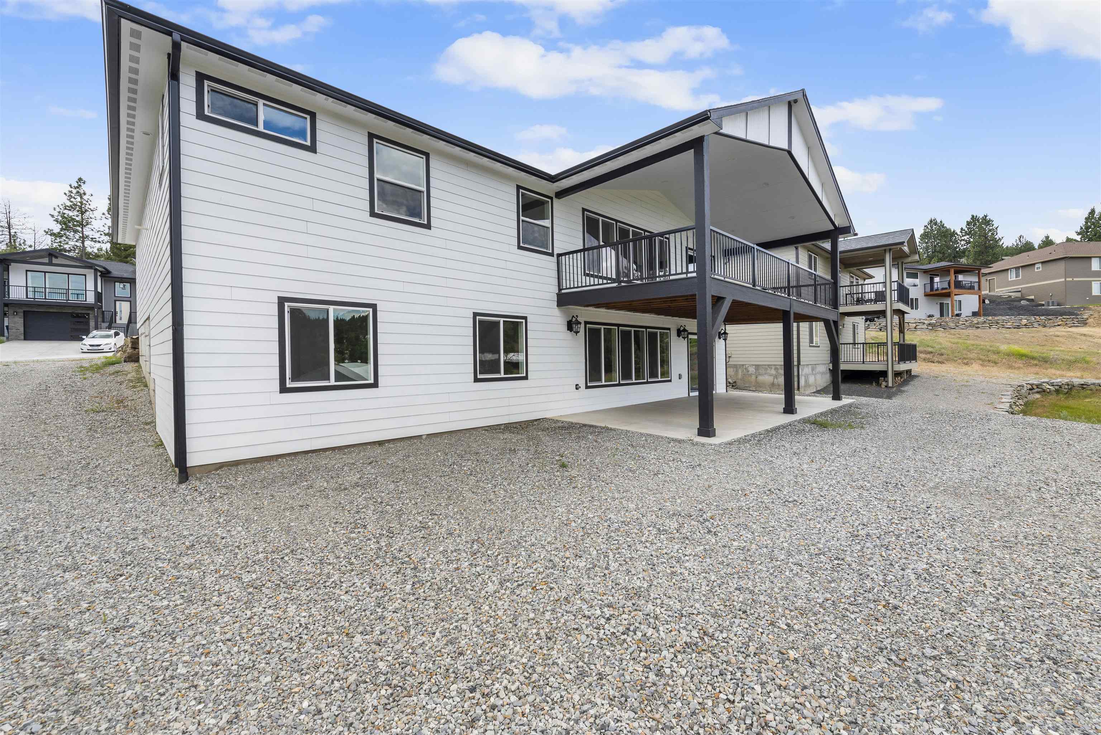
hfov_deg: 100.4
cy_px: 368
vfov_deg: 77.4
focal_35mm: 15
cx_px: 550
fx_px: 459
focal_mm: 15
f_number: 8
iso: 320
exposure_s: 1/320
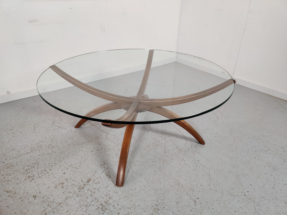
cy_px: 108
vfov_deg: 51.4
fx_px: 224
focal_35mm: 27
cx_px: 144
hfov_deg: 65.3
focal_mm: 4.75
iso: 160
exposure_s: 1/100
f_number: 1.65
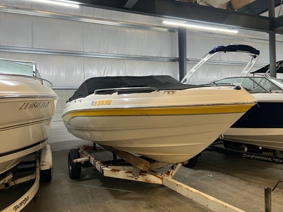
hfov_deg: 61.6
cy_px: 106
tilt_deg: -0.5
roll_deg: +2.3
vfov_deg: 48.2
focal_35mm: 29
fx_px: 237
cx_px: 150
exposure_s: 1/60
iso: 200
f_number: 1.5
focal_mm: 5.7
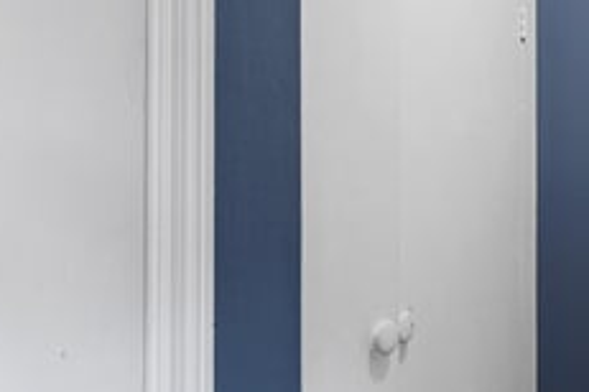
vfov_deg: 23.3
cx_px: 736
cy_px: 140
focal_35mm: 58
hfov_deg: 29.0
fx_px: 949
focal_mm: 14
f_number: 9
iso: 100
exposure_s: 2
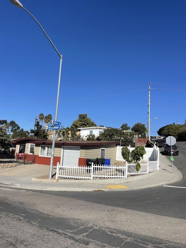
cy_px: 124
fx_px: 186
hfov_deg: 53.1
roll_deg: -1.8
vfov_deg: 67.3
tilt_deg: +10.8
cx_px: 93
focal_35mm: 26
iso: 32
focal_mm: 5.1
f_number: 1.6
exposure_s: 1/5917
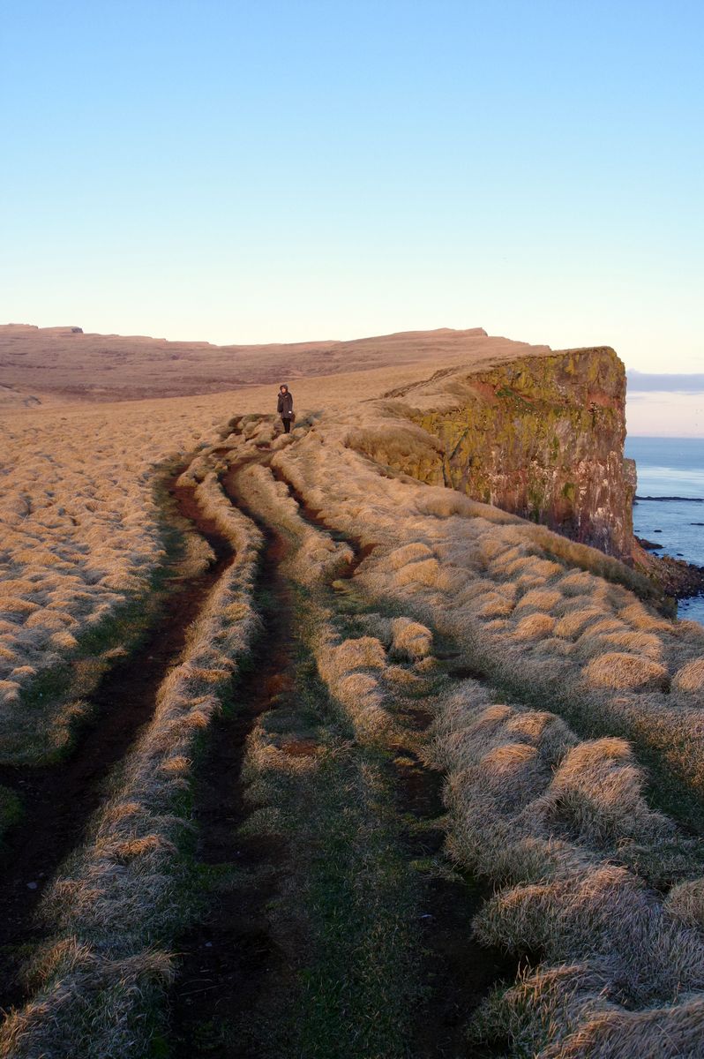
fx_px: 1146
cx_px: 352
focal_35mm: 39
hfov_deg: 34.2
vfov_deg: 49.6
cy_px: 530
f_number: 7.1
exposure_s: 1/125
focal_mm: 26
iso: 400
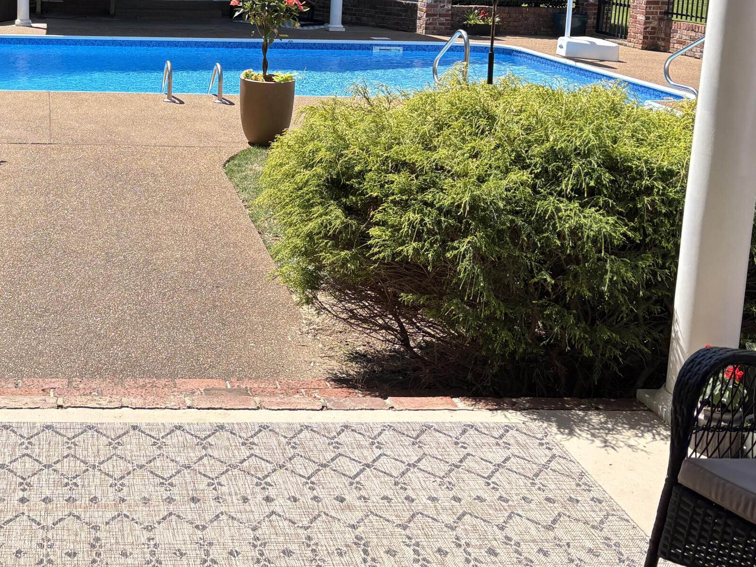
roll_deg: -1.2
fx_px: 1070
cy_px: 66
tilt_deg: -8.0
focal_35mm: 49
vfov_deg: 28.6
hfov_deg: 37.0
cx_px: 111
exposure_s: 1/1799
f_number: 1.6
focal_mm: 5.96
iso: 50
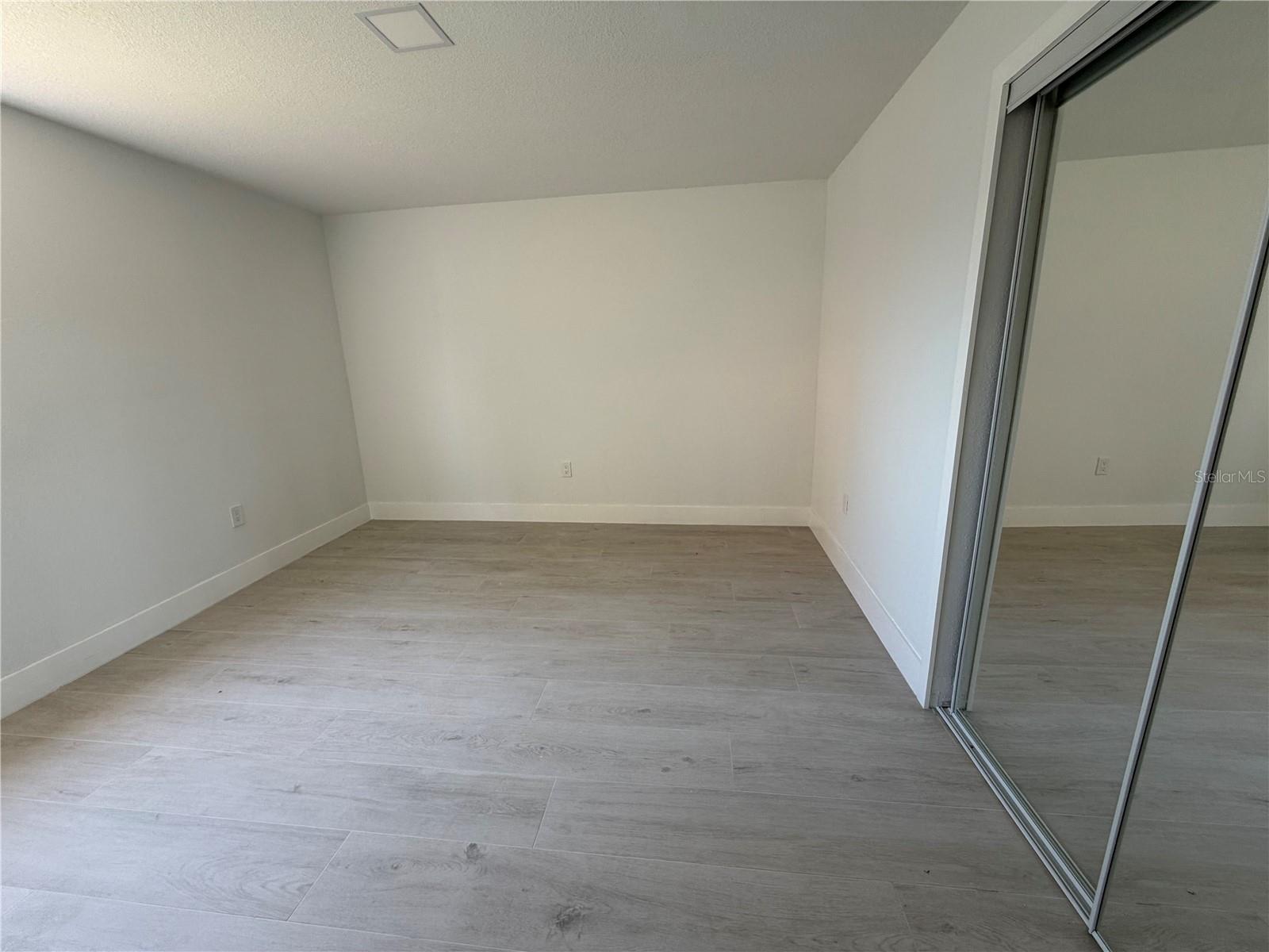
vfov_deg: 85.7
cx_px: 634
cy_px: 476
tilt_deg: -14.6
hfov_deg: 102.1
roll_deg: +2.0
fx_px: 513
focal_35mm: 14
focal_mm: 2.22
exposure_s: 1/121
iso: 64
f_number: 2.2
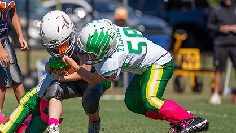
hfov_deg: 5.3
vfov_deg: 3.0
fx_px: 2559
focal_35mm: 409
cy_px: 67
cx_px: 45
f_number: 2.8
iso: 160
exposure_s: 1/4000
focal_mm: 200
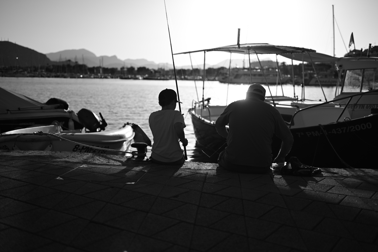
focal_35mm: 40
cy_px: 126
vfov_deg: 33.4
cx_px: 189
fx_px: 420
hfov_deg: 48.5
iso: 125
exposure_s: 1/8000
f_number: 2
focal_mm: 40
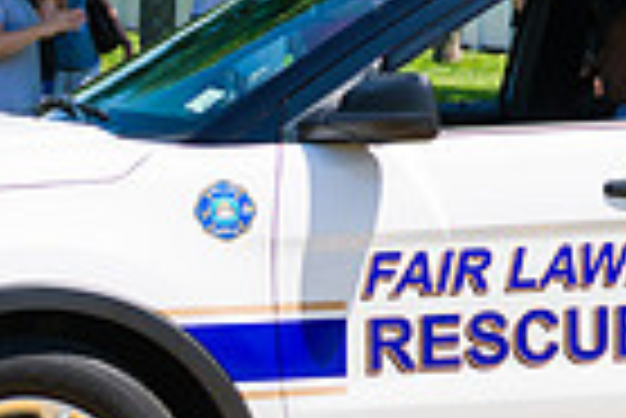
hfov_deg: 9.8
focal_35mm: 209
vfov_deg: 6.6
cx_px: 644
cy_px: 88
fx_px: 3638
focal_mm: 50
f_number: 5
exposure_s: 1/1600
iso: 200
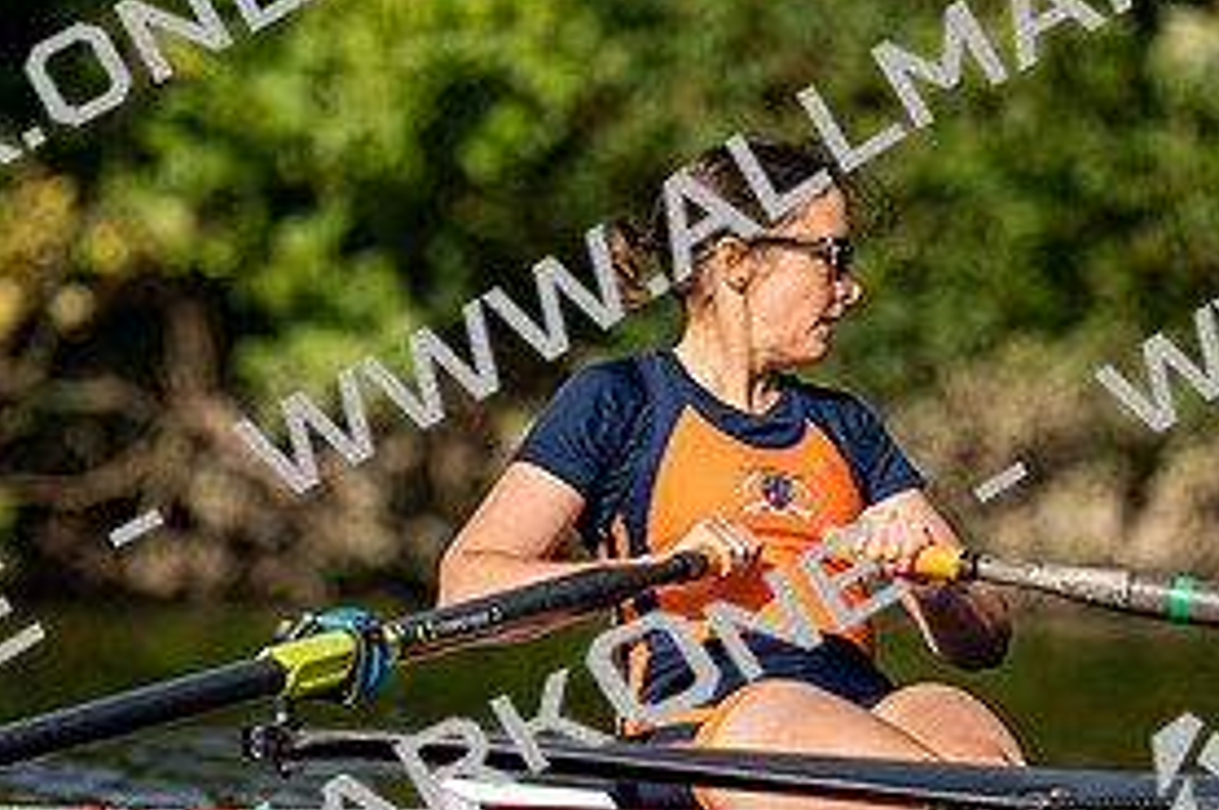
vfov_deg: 1.1
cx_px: 775
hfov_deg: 1.6
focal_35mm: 1258
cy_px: 506
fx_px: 42547
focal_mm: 400
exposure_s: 1/2500
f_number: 4.5
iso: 320
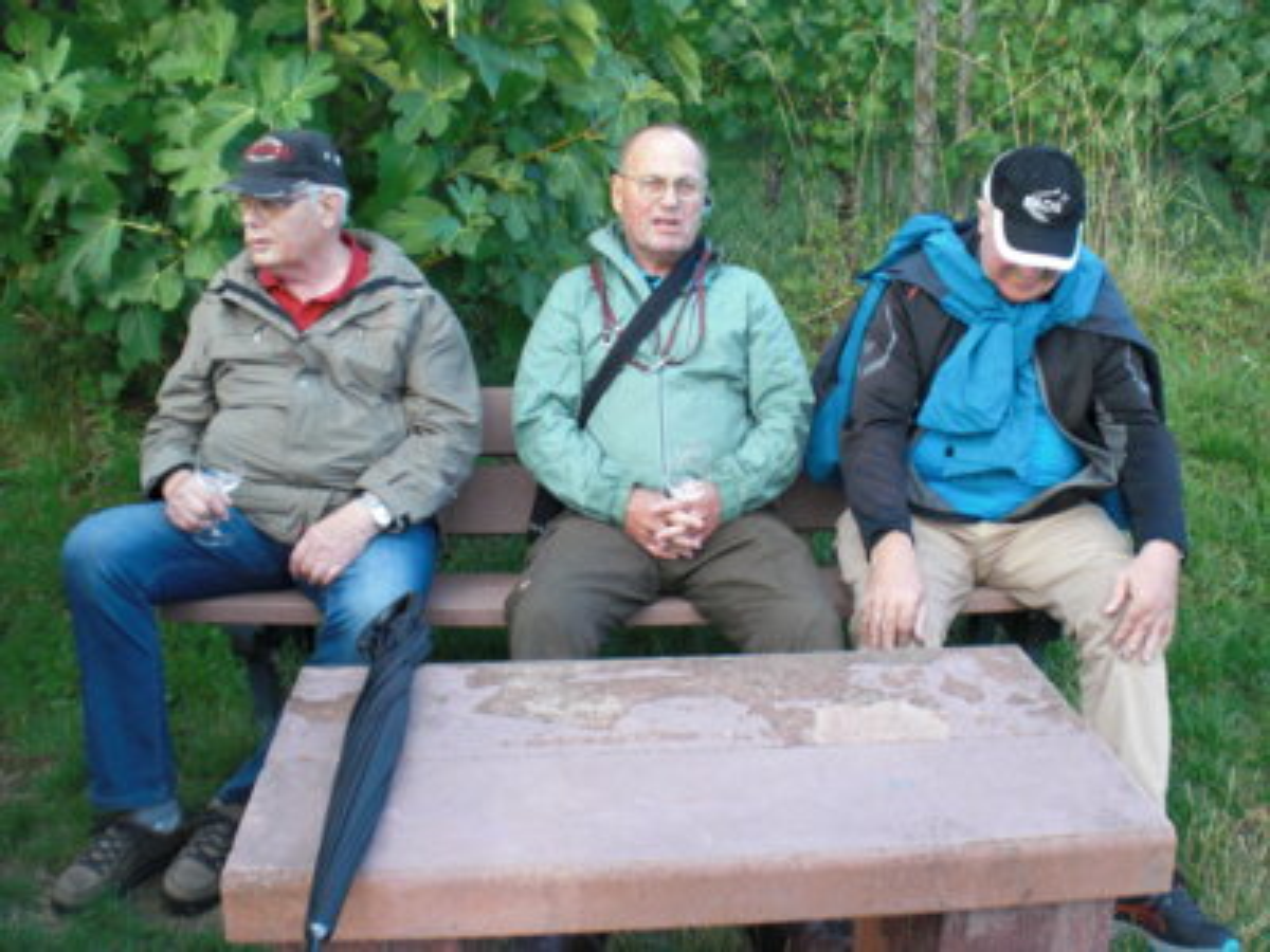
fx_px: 1394
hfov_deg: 49.0
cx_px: 635
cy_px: 476
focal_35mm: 38
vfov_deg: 37.7
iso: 100
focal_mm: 6.3
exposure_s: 1/80
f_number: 3.1
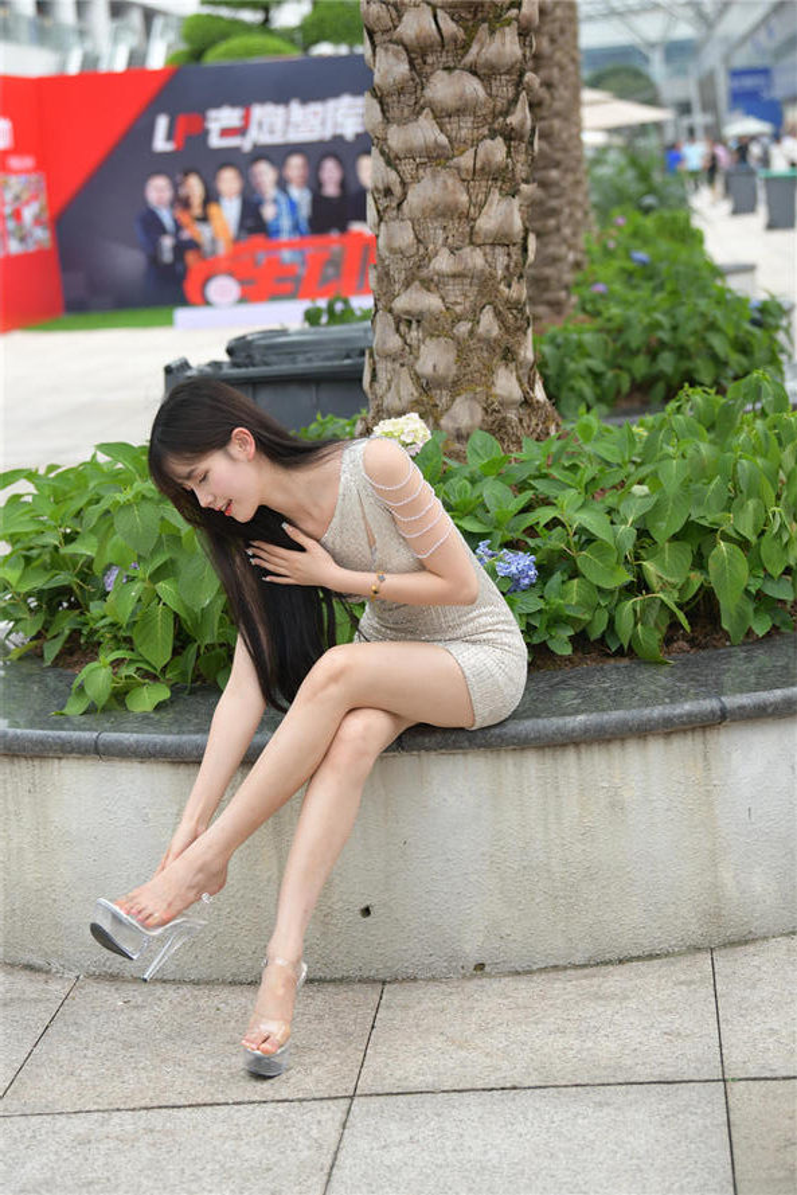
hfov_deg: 16.7
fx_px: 2722
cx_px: 398
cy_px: 598
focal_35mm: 82
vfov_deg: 24.8
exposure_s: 1/640
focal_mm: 82
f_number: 4
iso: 500
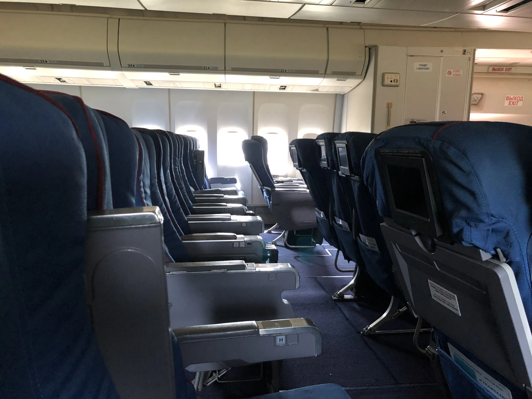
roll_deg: -0.7
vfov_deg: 49.7
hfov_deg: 63.4
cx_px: 266
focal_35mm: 28
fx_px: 430
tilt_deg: -8.6
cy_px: 200
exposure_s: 1/15
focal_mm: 4
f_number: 1.8
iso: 100
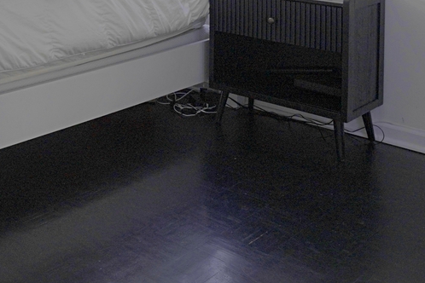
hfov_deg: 32.8
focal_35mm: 52
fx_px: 614
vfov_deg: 23.2
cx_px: -58
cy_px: -78
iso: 2500
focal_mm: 16
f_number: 3.5
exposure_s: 1/80
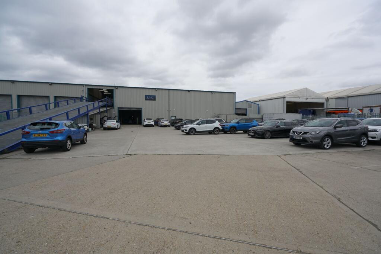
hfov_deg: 96.7
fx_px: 169
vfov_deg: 73.8
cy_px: 127
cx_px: 190
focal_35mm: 16
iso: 100
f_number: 5.6
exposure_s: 1/500
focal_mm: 16
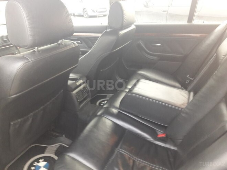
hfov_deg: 63.4
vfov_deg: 49.7
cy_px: 85
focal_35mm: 28
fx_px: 184
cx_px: 114
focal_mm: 3.7
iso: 160
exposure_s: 1/20
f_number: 1.9
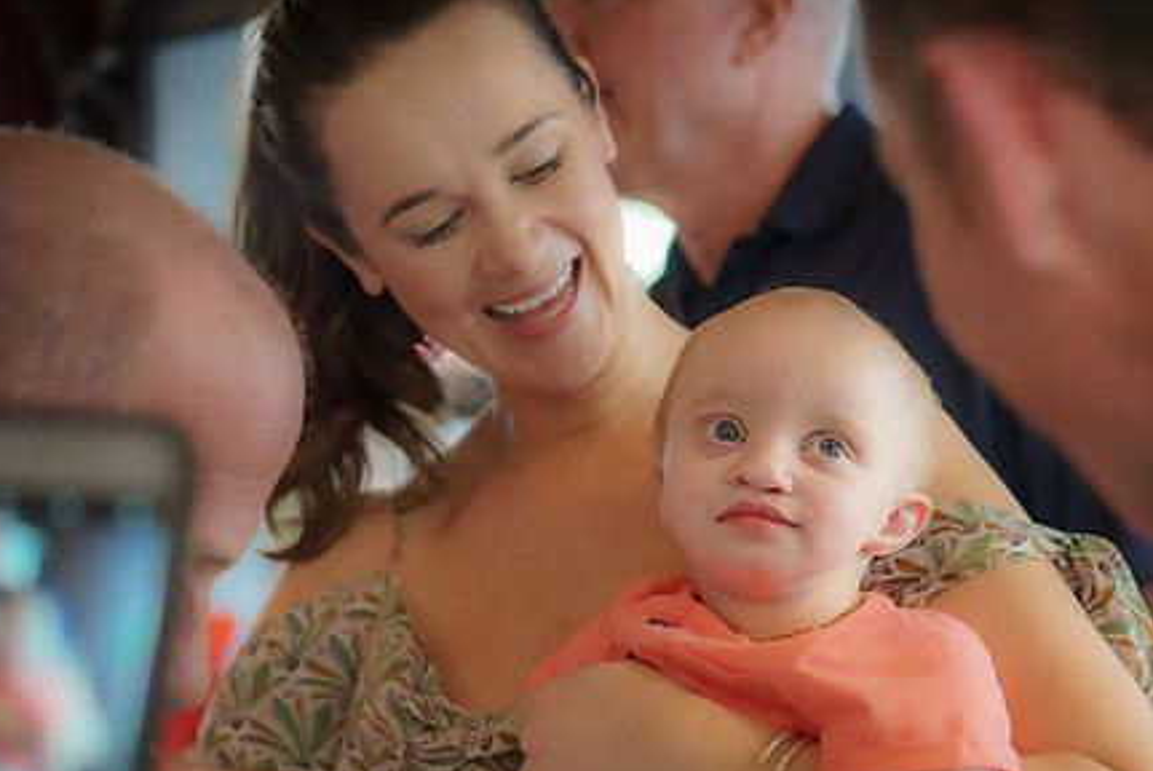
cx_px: 690
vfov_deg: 18.4
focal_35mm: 74
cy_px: 489
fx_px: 2372
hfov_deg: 27.3
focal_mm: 55
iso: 3200
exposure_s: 1/160
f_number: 2.8
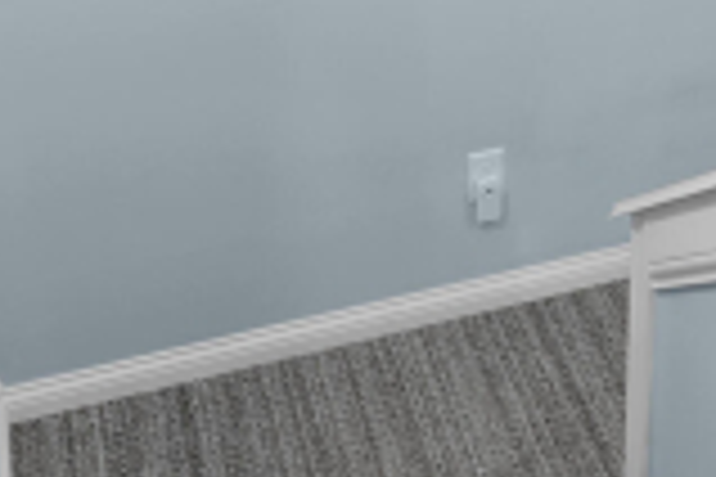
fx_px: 1591
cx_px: 534
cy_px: -176
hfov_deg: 25.1
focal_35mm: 80
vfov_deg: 16.0
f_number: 11
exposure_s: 1.3
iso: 400
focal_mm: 17
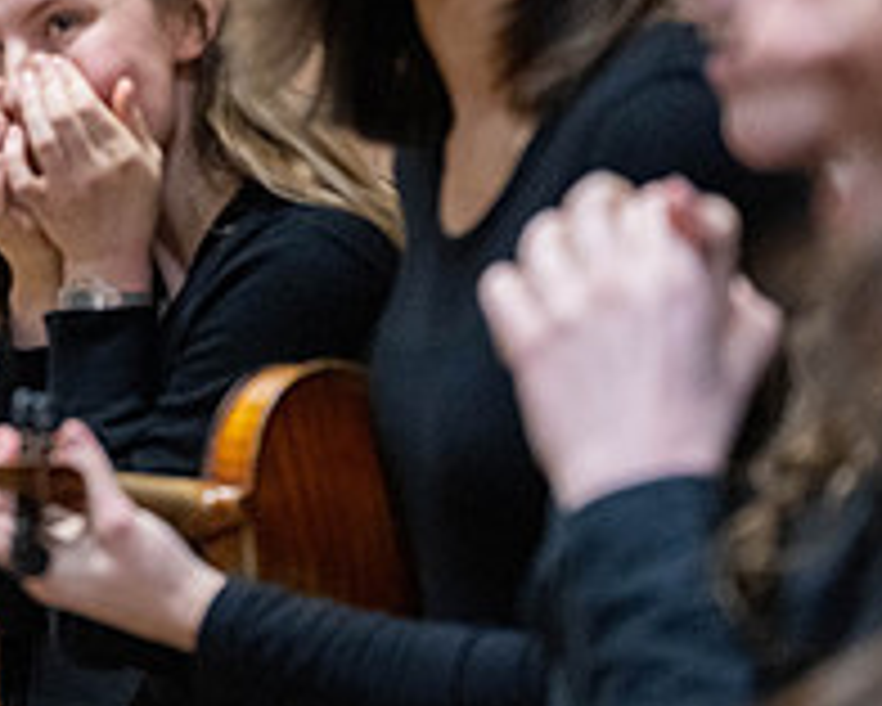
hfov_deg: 12.4
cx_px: -90
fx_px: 3996
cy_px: 137
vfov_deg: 10.1
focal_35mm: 153
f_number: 2.8
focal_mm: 55
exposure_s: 1/250
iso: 6400
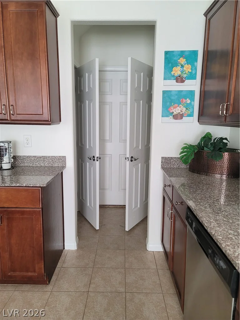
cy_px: 160
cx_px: 120
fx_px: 231
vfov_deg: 69.4
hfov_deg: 54.9
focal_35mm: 25
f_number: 1.8
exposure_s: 1/120
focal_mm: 7
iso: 250
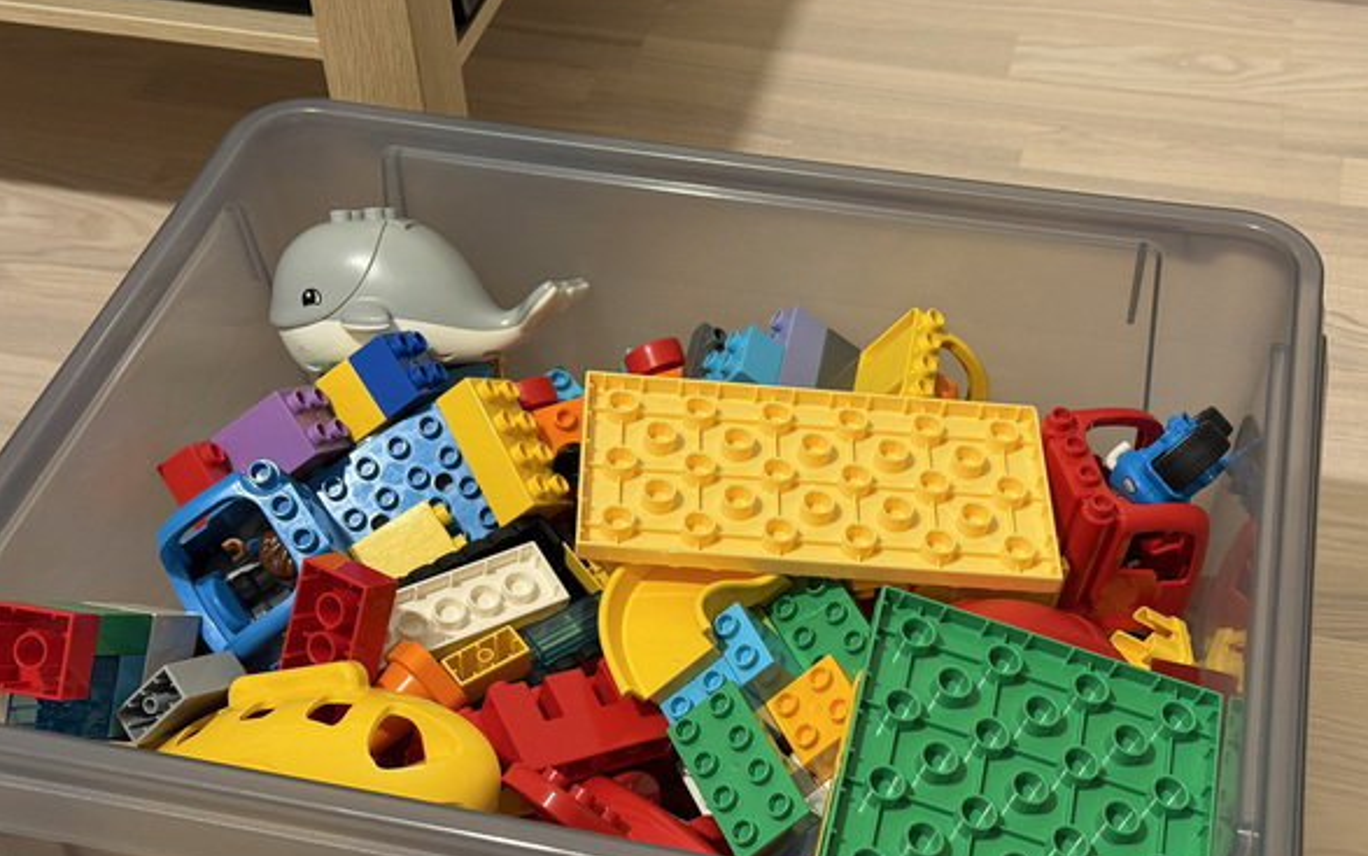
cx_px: 697
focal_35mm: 52
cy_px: 497
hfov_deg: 38.9
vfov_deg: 24.8
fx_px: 1939
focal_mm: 6.76
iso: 200
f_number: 1.78
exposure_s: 1/33
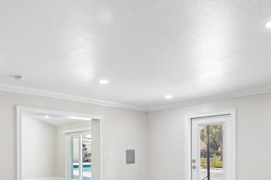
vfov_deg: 42.0
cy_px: 156
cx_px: 97
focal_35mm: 29
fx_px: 218
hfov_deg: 62.6
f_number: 8
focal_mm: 16
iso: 400
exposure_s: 1/30
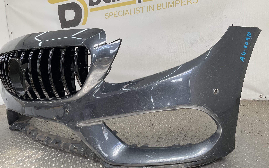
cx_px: 140
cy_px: 100
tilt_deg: -15.4
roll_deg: +5.7
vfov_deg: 39.3
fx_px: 235
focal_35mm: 32
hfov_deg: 59.6
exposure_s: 1/269
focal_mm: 3
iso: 16
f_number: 1.8
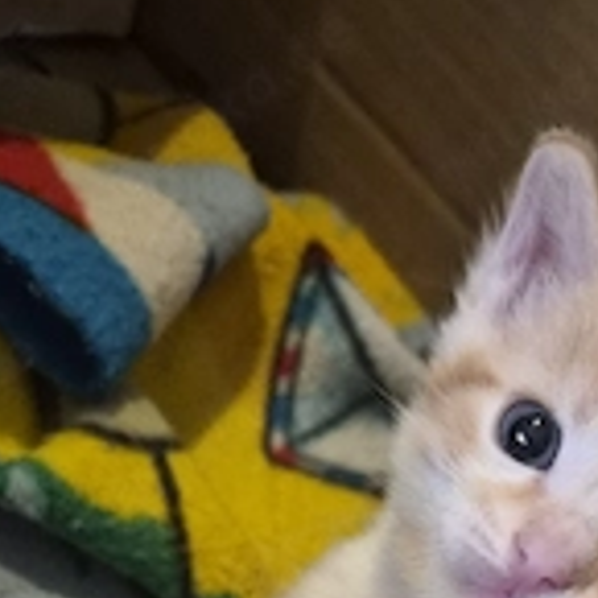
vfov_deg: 25.8
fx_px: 1095
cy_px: 792
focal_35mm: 56
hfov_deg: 30.5
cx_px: 322
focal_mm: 5.4
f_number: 1.8
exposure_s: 1/50
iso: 1600
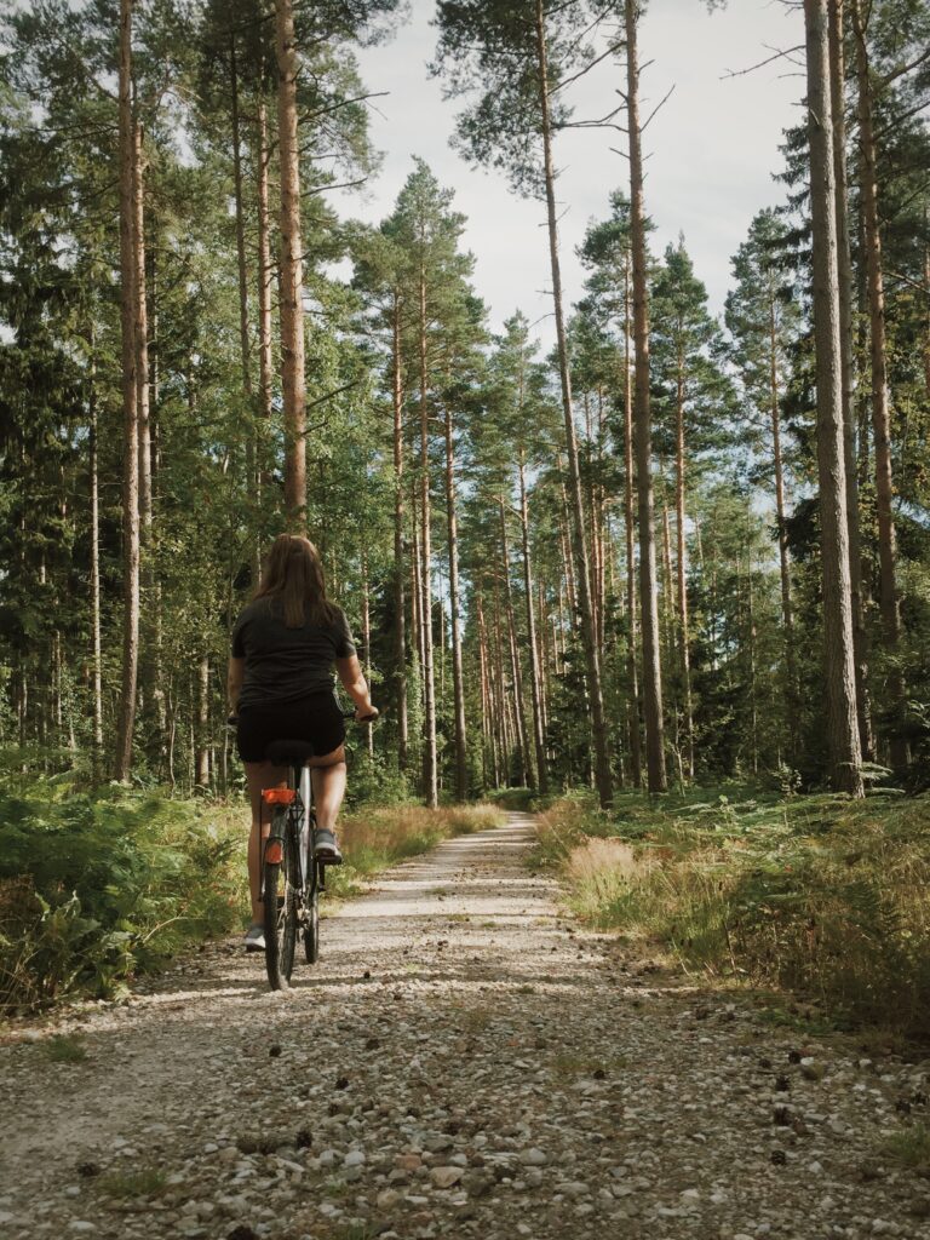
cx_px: 465
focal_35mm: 29
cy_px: 620
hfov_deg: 48.2
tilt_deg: +8.1
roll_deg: +1.9
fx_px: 1039
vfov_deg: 61.7
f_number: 2.2
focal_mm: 4.15
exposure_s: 1/964
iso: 32
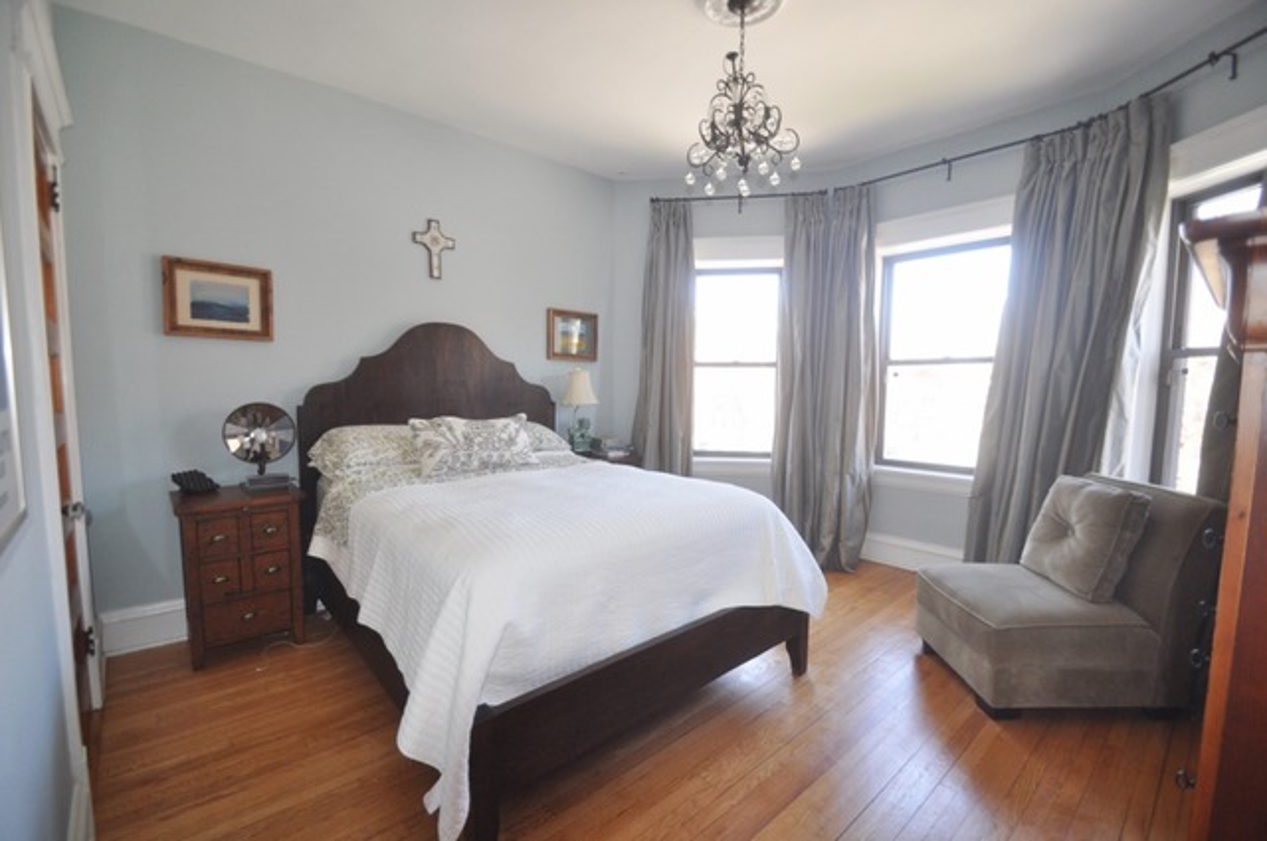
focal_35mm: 15
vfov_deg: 77.2
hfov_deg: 100.5
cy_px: 420
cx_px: 634
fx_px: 527
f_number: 3.5
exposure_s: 1/125
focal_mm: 10
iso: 640
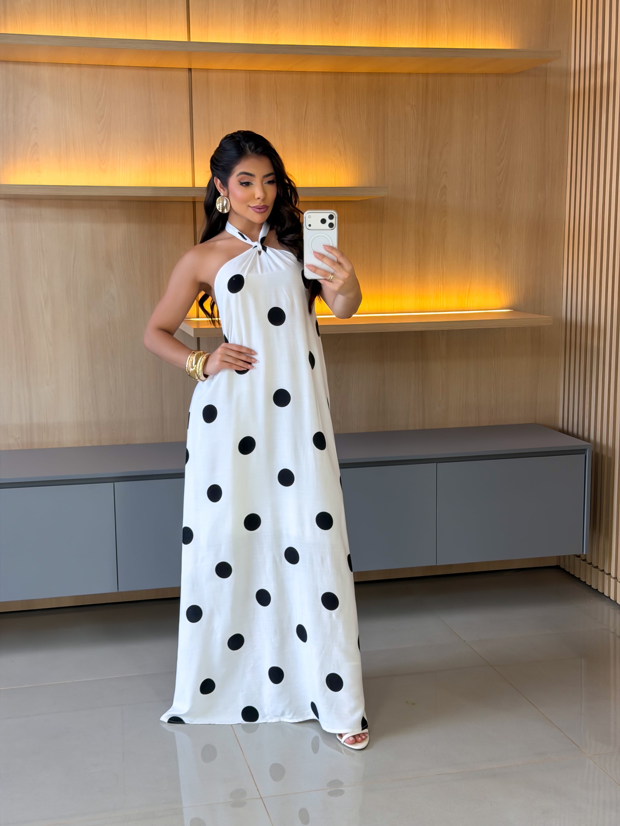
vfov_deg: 39.7
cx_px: 310
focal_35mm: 48
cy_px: 413
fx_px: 1146
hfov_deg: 30.3
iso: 64
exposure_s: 1/120
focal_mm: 6.76
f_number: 1.8
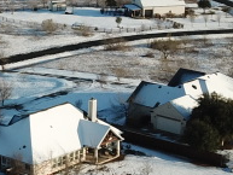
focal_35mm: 138
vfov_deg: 10.8
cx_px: -95
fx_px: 929
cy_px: 97
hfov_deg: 13.6
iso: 100
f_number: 2.2
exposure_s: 1/100
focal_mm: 4.73
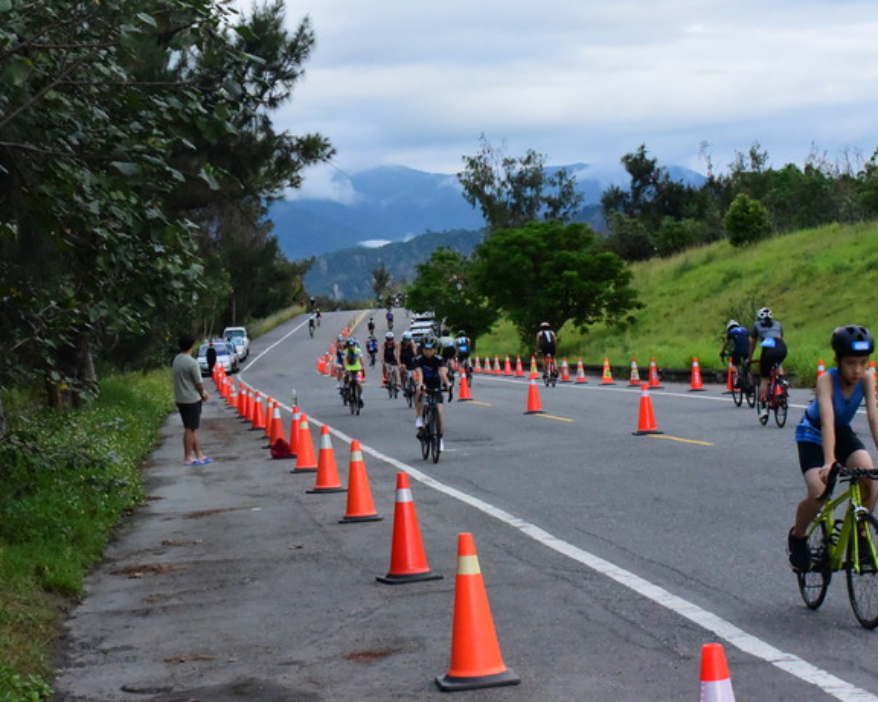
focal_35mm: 89
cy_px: 368
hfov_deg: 21.5
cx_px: 444
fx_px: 2313
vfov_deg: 17.3
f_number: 14
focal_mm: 70
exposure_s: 1/3200
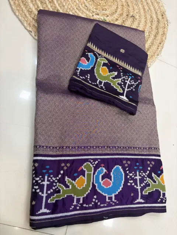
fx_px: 177
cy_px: 118
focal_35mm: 26
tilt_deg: -64.8
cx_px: 88
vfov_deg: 67.3
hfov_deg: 53.1
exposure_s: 1/50
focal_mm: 5.96
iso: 100
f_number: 1.6
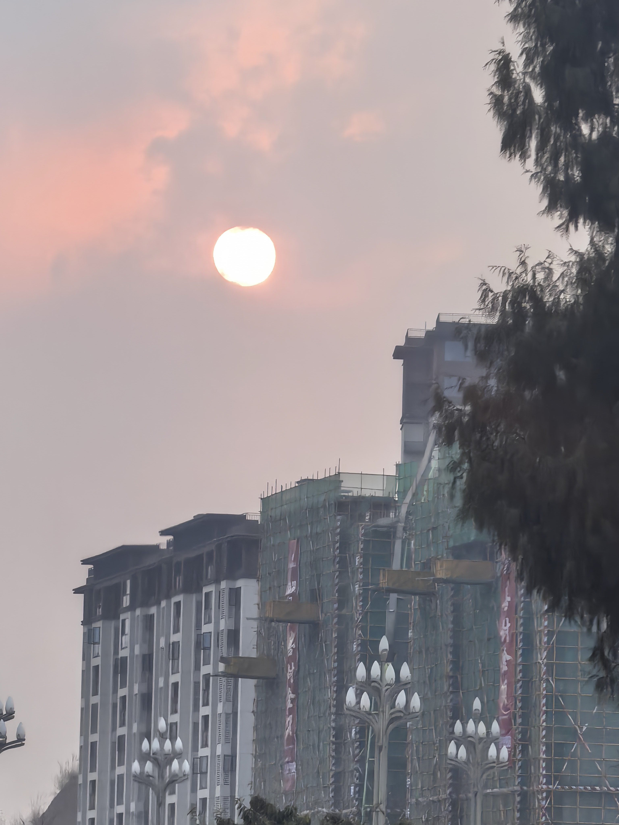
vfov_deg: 7.3
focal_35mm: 270
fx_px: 6437
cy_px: 412
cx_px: 310
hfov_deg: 5.5
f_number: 2.1
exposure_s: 1/439
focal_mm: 15
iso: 160
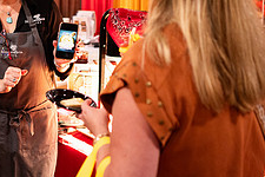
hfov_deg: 31.1
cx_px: 32
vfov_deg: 21.8
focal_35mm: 62
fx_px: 456
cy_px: 49
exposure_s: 1/200
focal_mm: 24
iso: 1250
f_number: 1.8
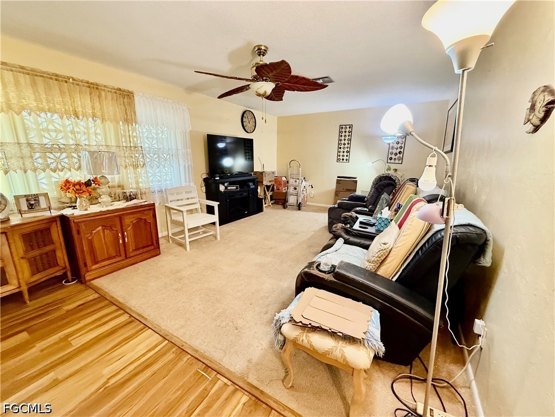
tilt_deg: -12.7
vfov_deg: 85.7
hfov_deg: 102.1
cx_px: 278
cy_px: 208
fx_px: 224
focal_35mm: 14
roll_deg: +0.0
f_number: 2.2
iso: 640
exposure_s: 1/60
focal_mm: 2.22
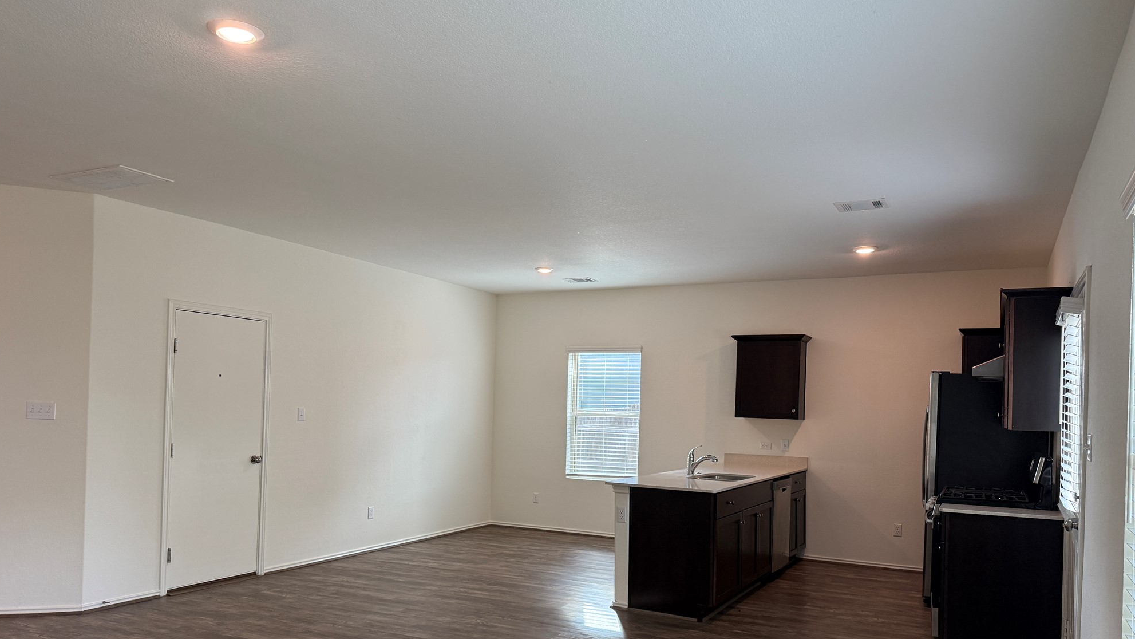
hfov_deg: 69.8
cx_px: 578
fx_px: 813
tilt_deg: +0.9
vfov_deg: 42.6
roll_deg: -1.0
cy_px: 401
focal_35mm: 27
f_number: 1.78
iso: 200
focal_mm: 6.76
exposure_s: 1/120
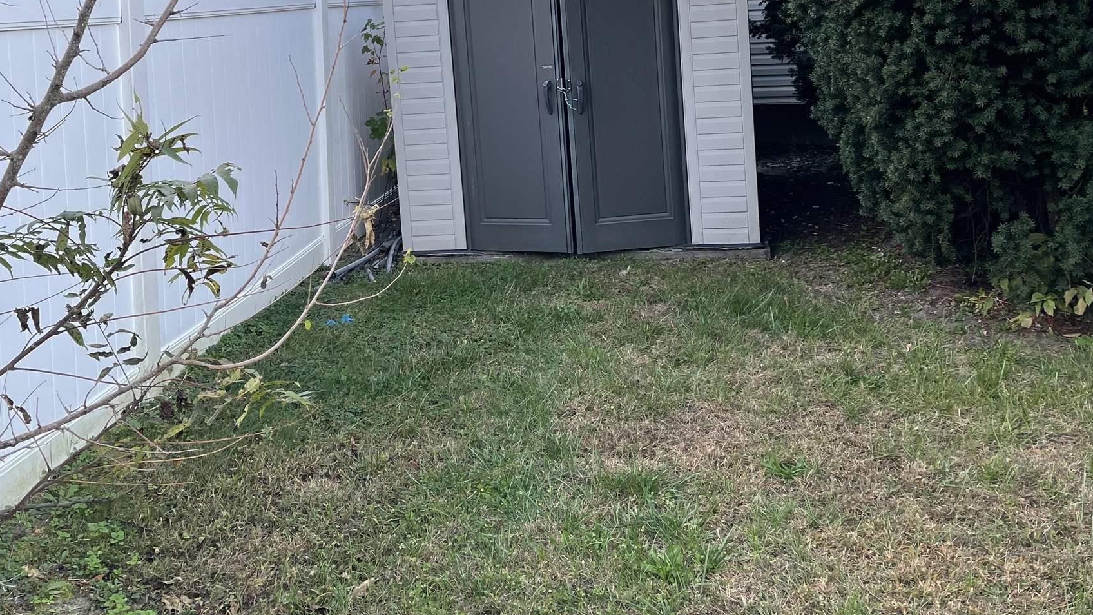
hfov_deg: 54.0
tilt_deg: -2.3
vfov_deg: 30.6
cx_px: 544
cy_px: 67
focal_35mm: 37
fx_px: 1072
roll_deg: +1.9
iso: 50
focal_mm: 5.1
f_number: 1.6
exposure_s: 1/121
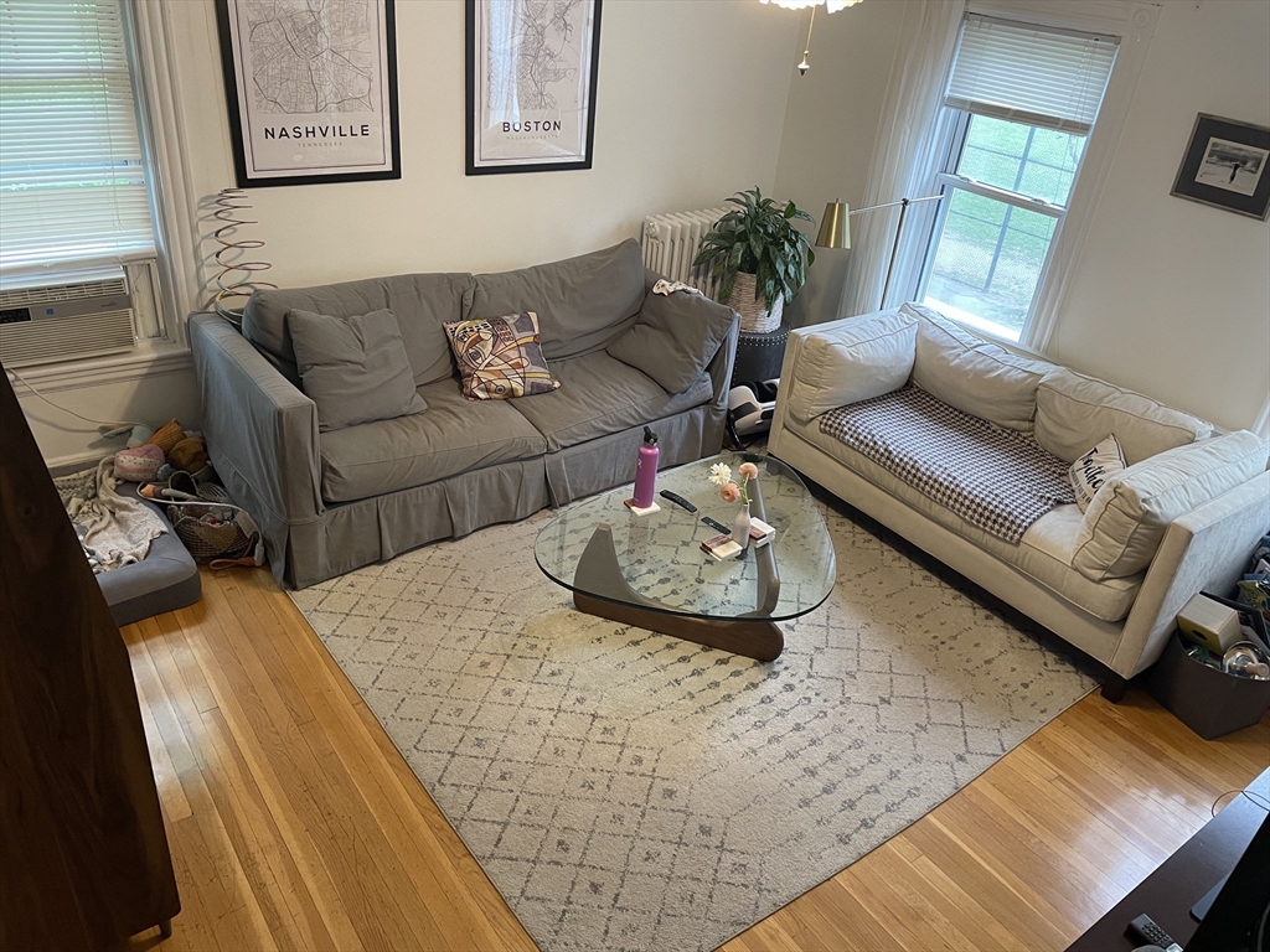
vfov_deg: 53.1
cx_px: 635
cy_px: 476
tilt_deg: -30.9
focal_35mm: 26
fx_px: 954
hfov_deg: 67.3
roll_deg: -6.7
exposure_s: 1/60
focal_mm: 4.2
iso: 200
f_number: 1.6
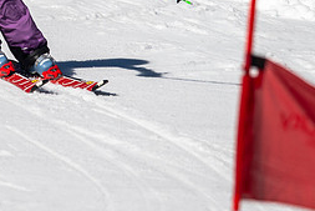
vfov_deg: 0.8
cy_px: -56
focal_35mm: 1802
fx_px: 15776
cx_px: -96
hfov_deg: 1.1
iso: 200
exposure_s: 1/2000
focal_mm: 560
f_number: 8
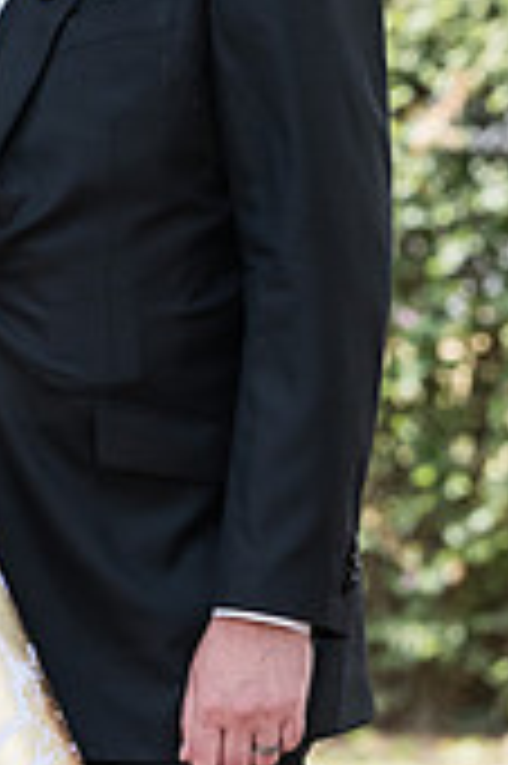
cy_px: 158
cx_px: -105
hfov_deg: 3.3
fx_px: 8844
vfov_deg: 4.9
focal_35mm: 417
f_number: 4.5
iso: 500
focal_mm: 101
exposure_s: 1/640
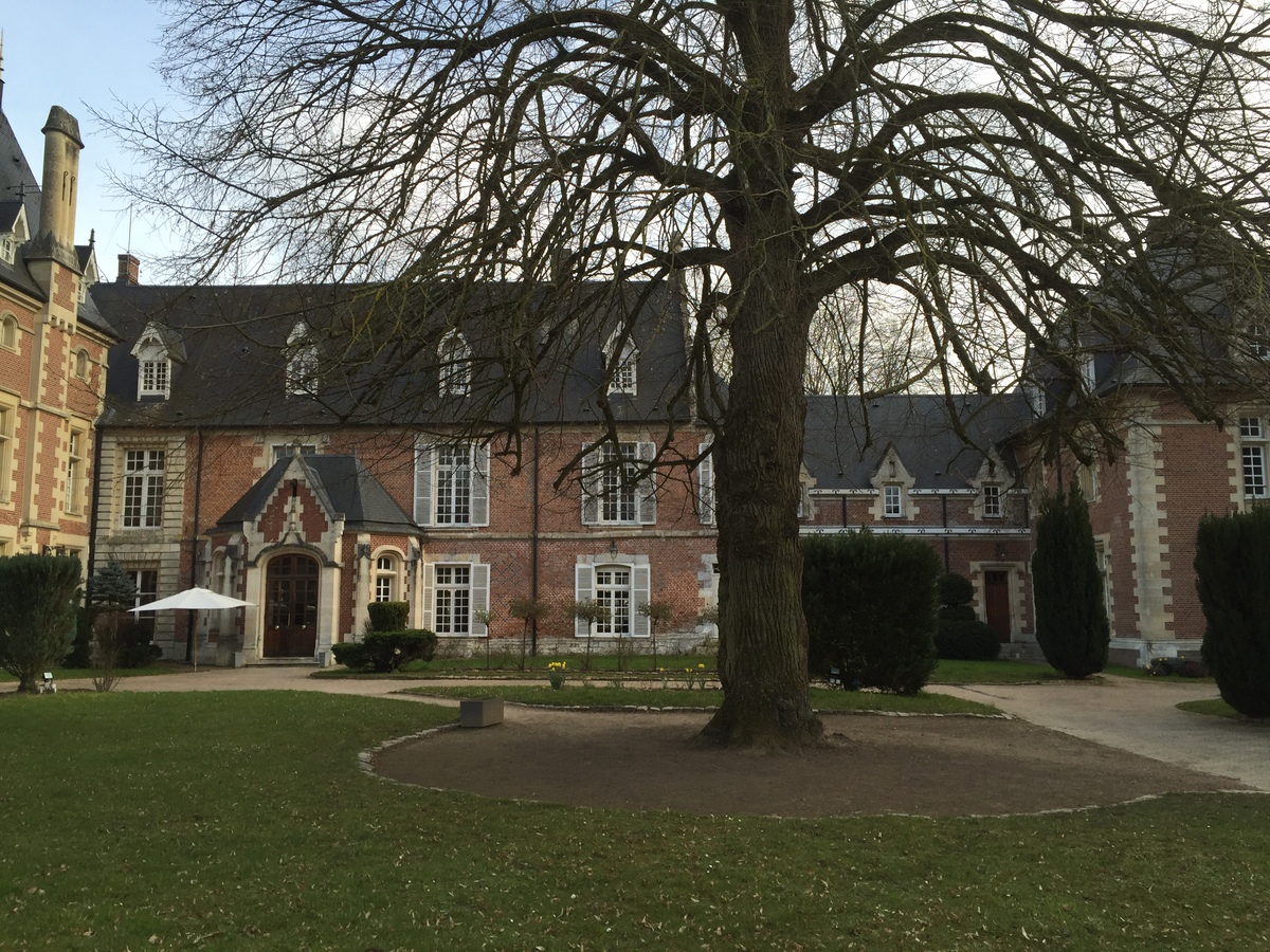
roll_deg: +0.4
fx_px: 1064
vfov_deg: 48.2
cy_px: 476
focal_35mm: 29
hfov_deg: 61.7
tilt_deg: +8.3
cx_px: 635
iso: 32
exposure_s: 1/488
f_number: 2.2
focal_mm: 4.15
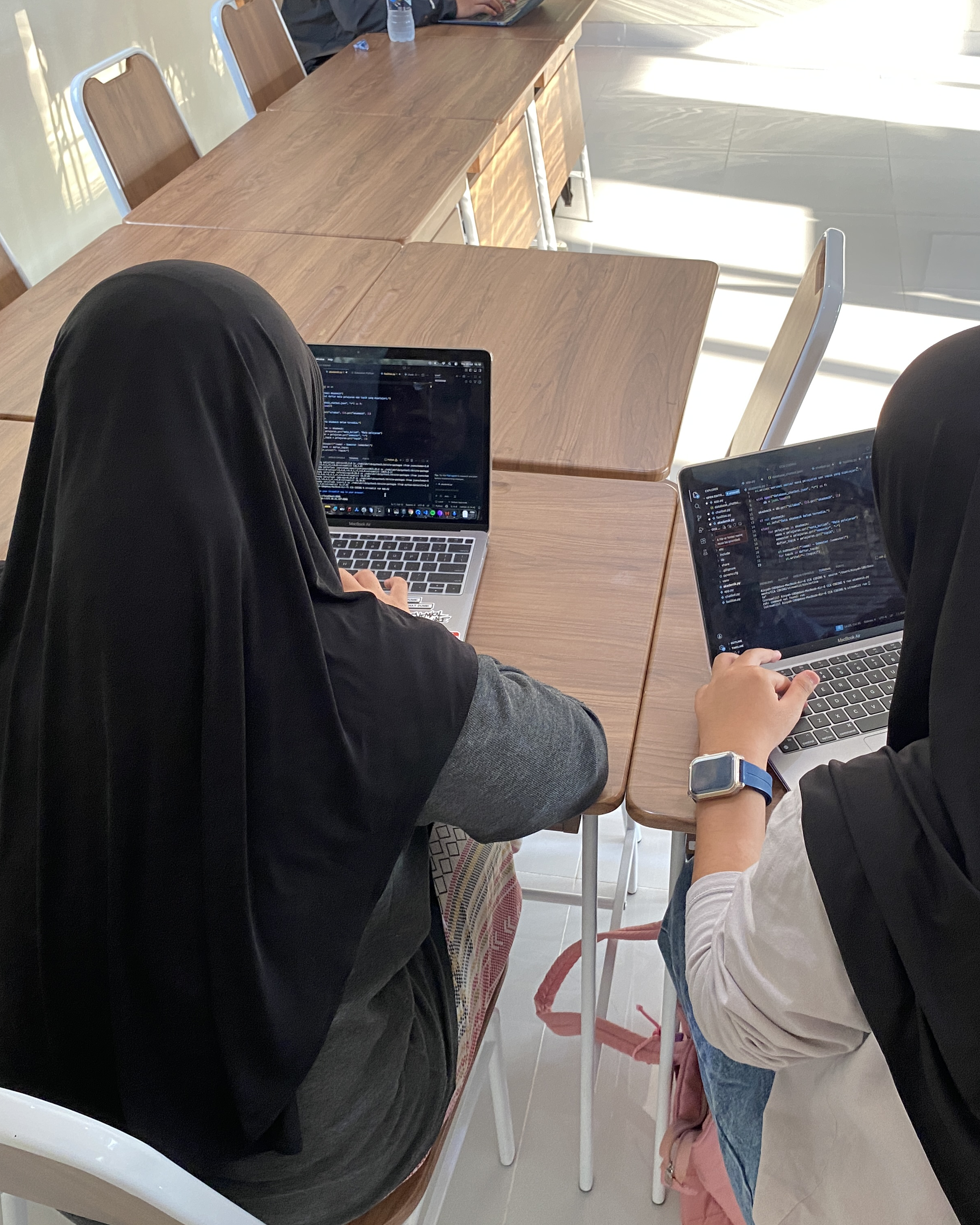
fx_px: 1233
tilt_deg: -35.3
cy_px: 614
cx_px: 576
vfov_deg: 52.8
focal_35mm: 34
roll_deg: +1.0
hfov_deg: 43.2
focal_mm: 4.25
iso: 125
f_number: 1.8
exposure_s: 1/89
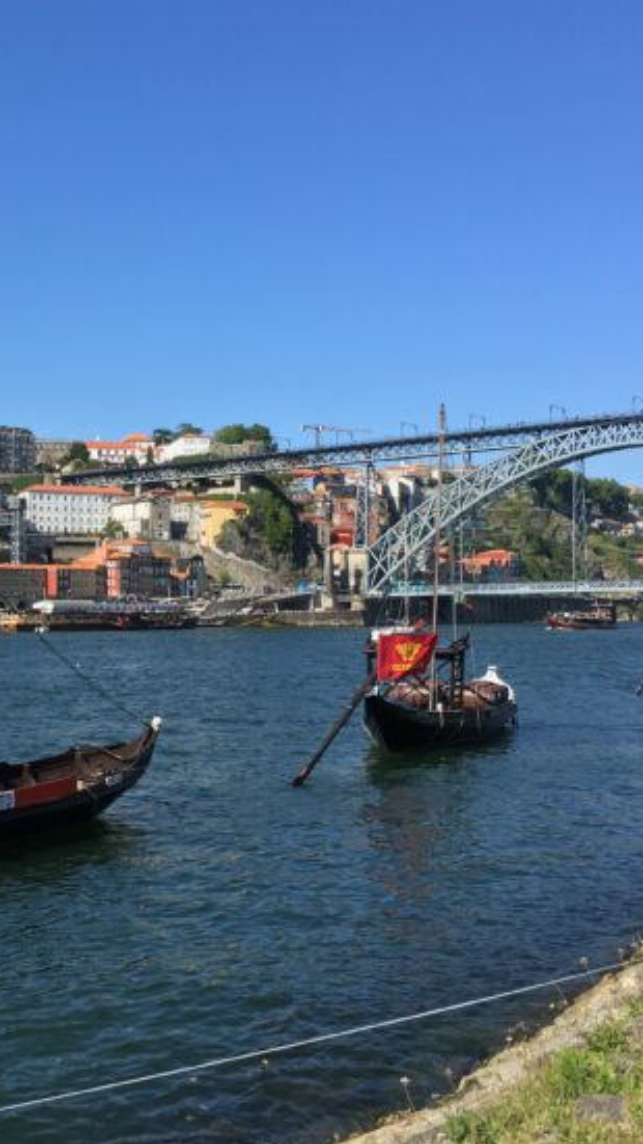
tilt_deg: +2.3
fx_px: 1333
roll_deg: -0.2
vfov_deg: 46.4
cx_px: 118
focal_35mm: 44
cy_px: 556
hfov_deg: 26.5
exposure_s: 1/1166
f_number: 2.2
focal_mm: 4.15
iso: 25
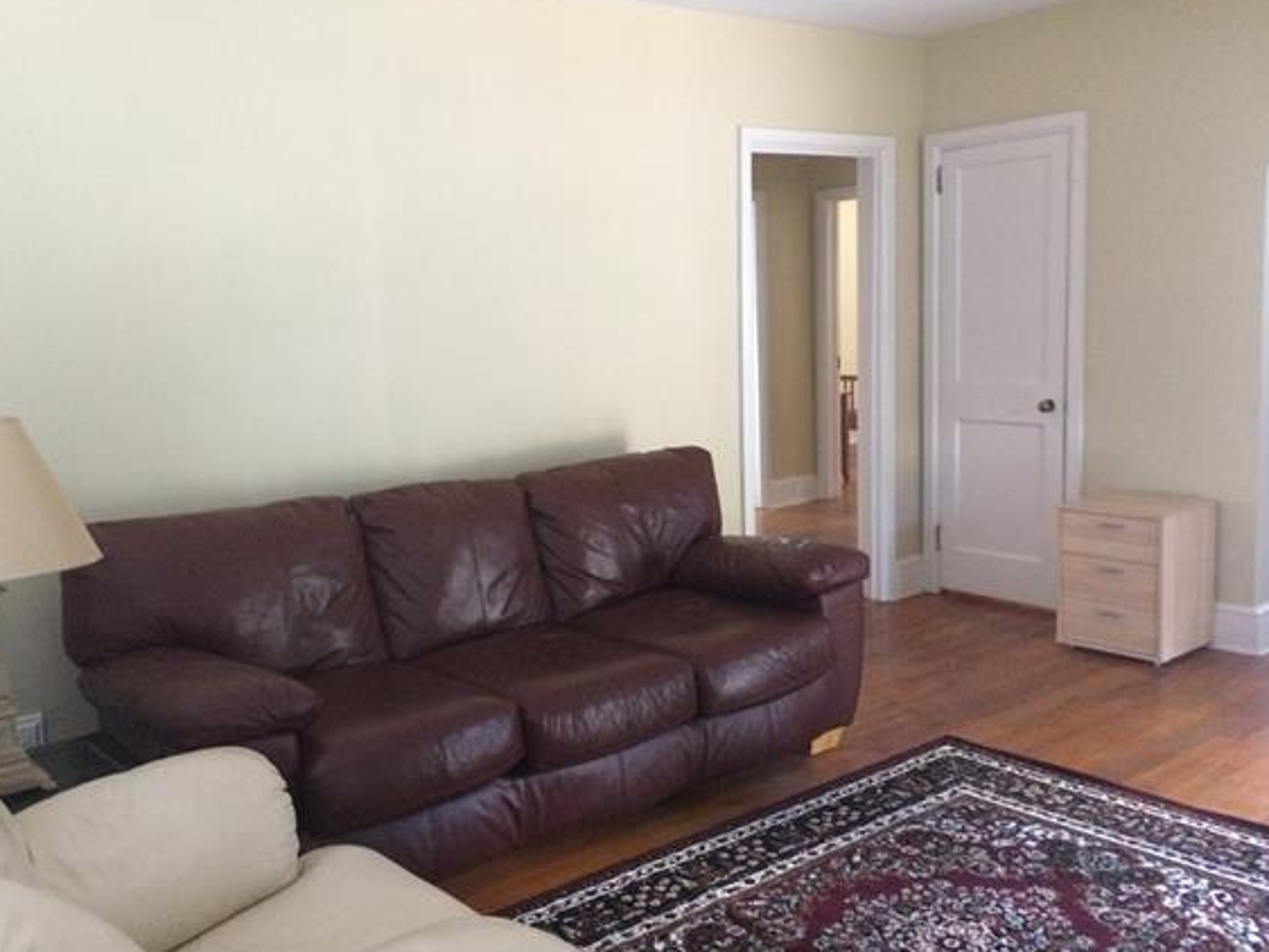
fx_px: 1210
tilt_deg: -7.2
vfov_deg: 43.0
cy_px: 471
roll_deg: +3.2
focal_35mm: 33
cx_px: 565
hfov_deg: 55.2
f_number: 2.2
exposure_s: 1/20
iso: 320
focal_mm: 4.15
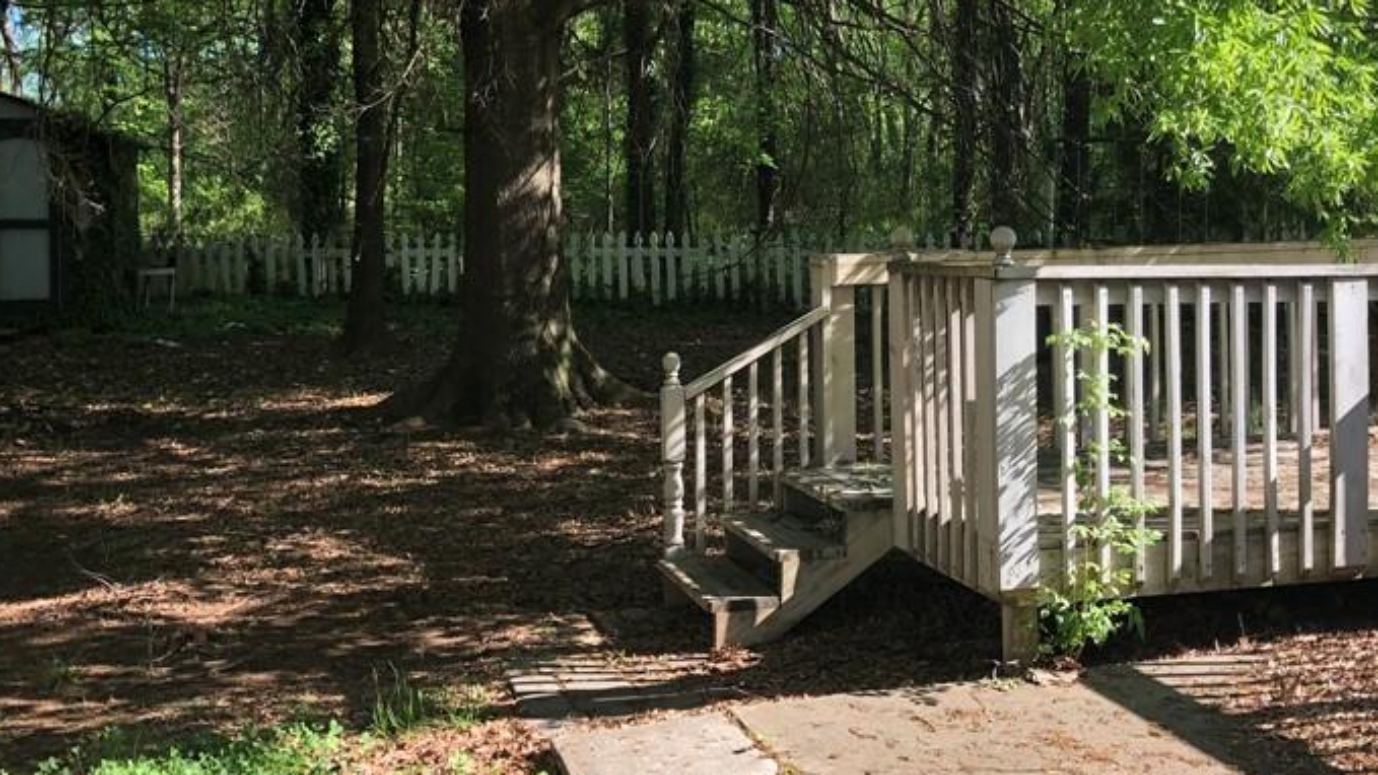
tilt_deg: -3.3
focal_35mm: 46
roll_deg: -0.2
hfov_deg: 44.3
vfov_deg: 25.9
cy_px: 286
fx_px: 1681
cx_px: 848
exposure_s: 1/270
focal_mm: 3.99
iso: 20
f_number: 1.8
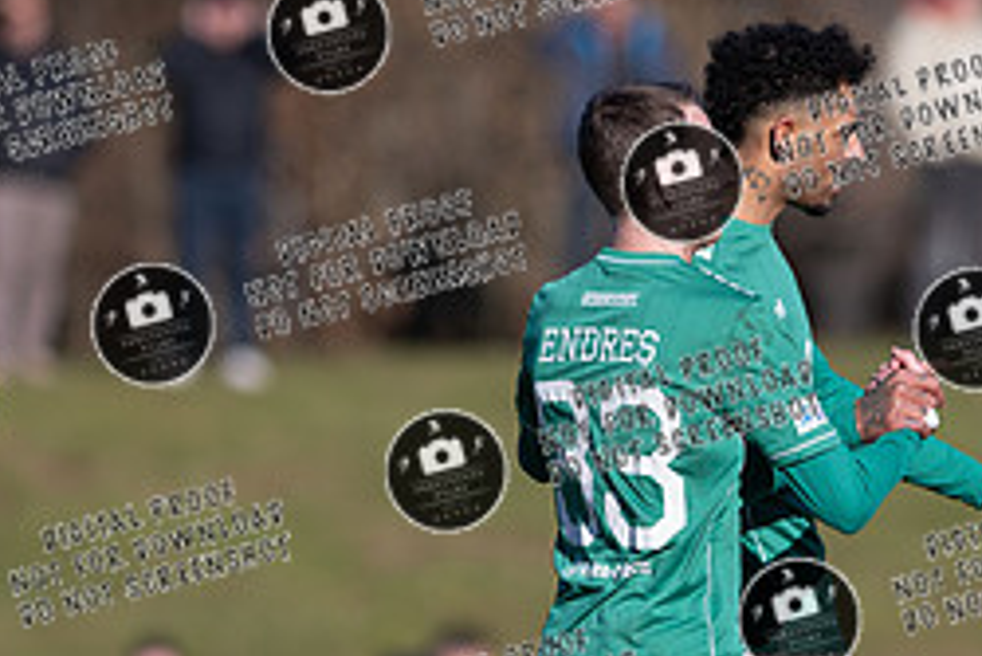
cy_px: 603
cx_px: 620
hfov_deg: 2.7
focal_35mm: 752
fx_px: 20524
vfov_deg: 1.8
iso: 80
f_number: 3.5
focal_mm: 300
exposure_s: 1/1600
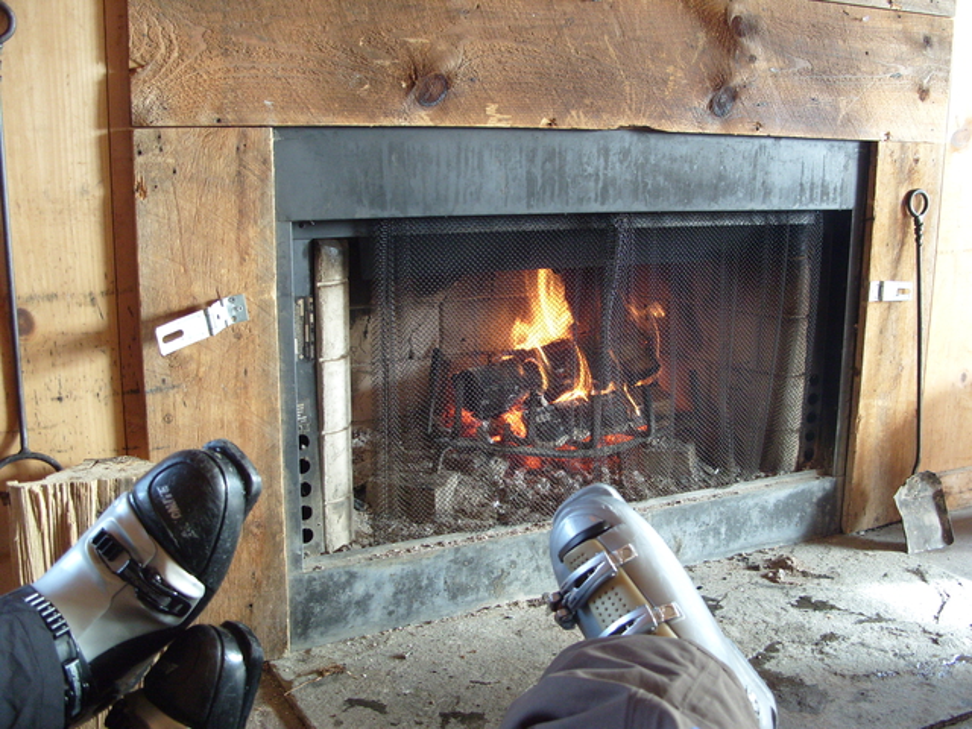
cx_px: 486
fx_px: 983
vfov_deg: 40.7
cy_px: 364
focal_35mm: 35
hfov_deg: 52.6
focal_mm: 7.8
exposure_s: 1/30
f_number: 2.8
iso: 200
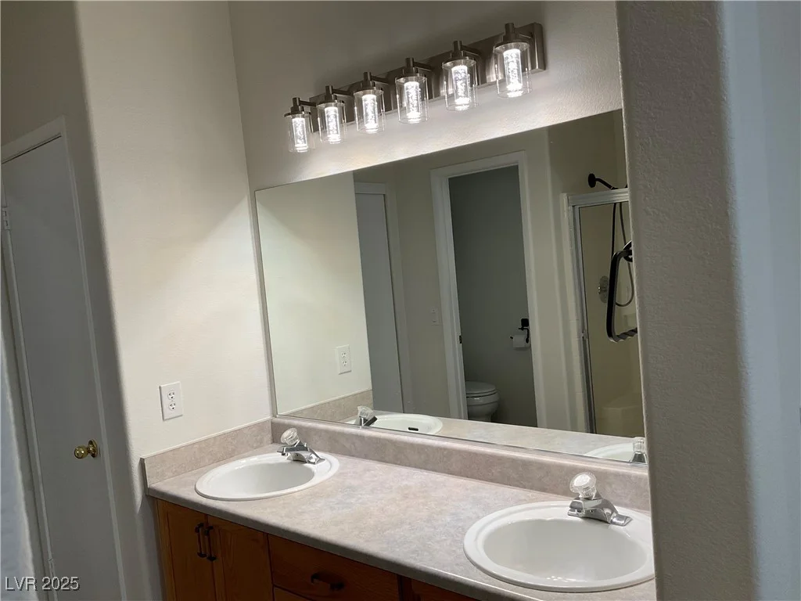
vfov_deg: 48.2
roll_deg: +5.0
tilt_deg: -3.7
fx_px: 671
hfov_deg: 61.7
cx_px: 400
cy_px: 300
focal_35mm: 29
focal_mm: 3
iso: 50
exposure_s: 1/120
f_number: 1.8
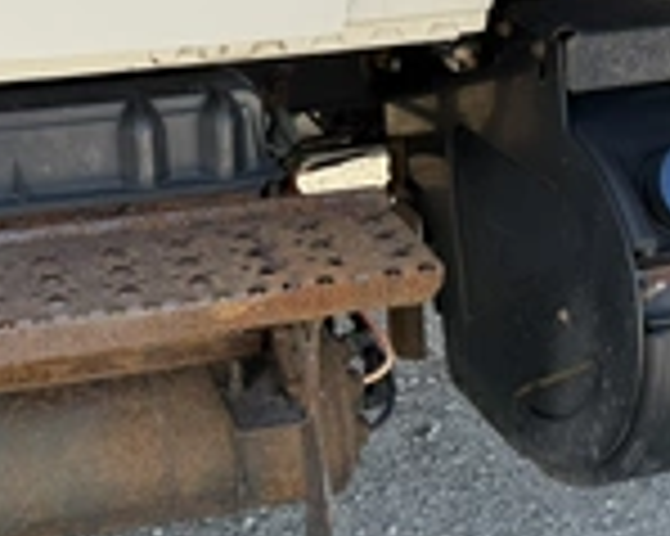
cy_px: 365
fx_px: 1248
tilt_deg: -30.3
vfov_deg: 24.1
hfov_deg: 29.8
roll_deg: +3.3
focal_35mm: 63
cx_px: 216
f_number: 1.78
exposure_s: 1/757
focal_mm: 6.76
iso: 80
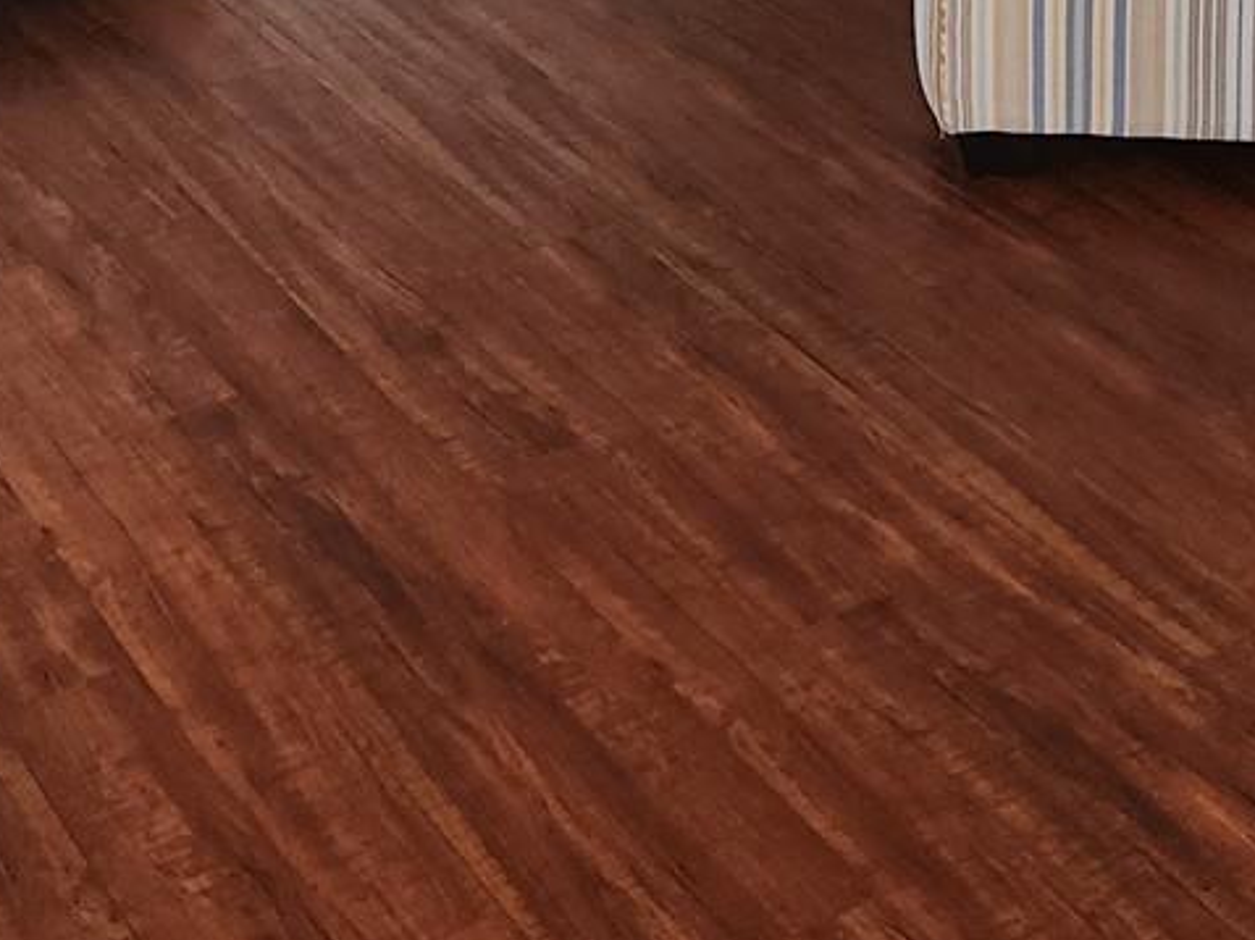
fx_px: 2790
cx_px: 465
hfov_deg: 25.3
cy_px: -509
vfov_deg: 17.1
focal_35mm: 77
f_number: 1.8
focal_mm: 5.4
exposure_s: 1/60
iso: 125
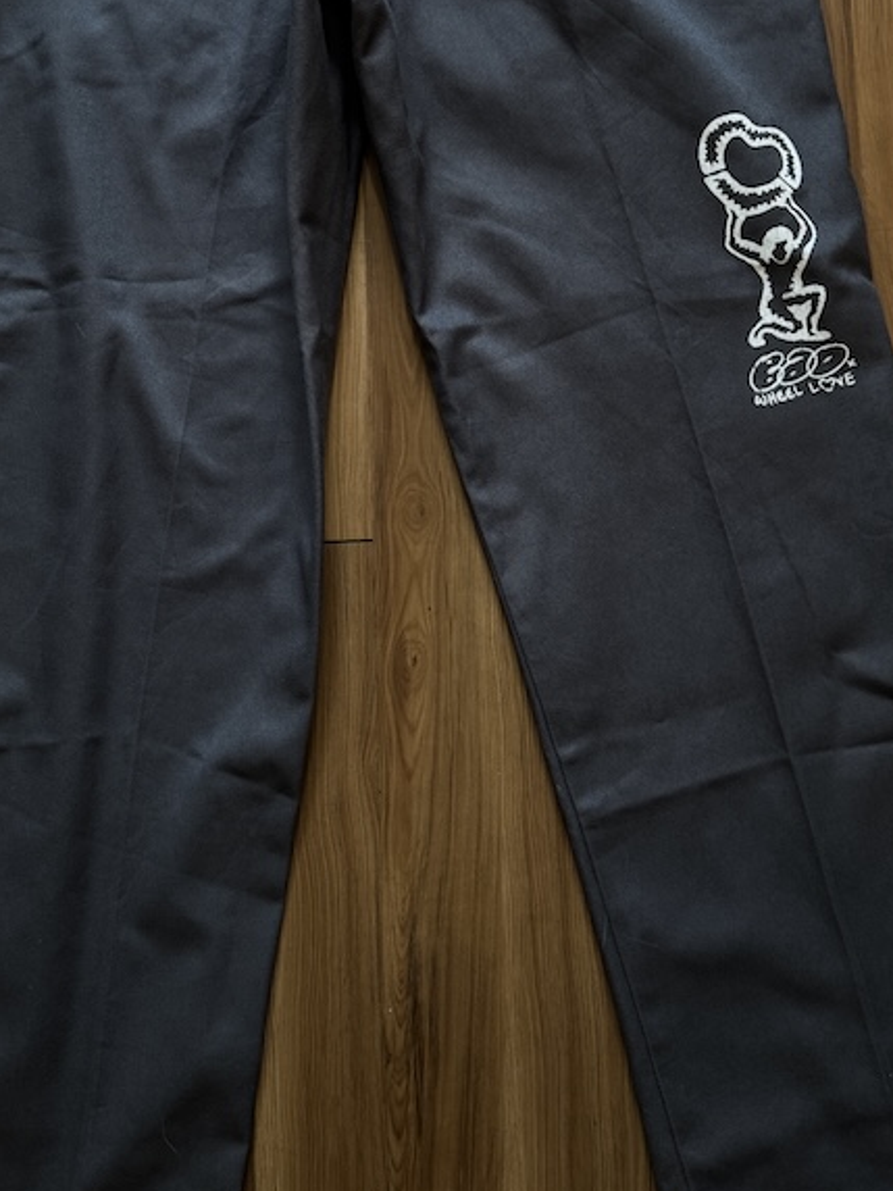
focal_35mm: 43
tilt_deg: -80.2
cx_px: 425
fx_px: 1479
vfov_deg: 43.0
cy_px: 354
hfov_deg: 33.6
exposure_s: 1/50
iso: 200
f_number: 1.78
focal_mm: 6.76
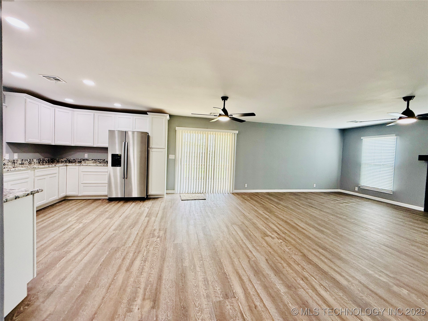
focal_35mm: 14
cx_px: 214
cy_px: 160
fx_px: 173
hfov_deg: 102.1
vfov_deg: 85.7
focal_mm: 2.22
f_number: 2.2
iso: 125
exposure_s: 1/99
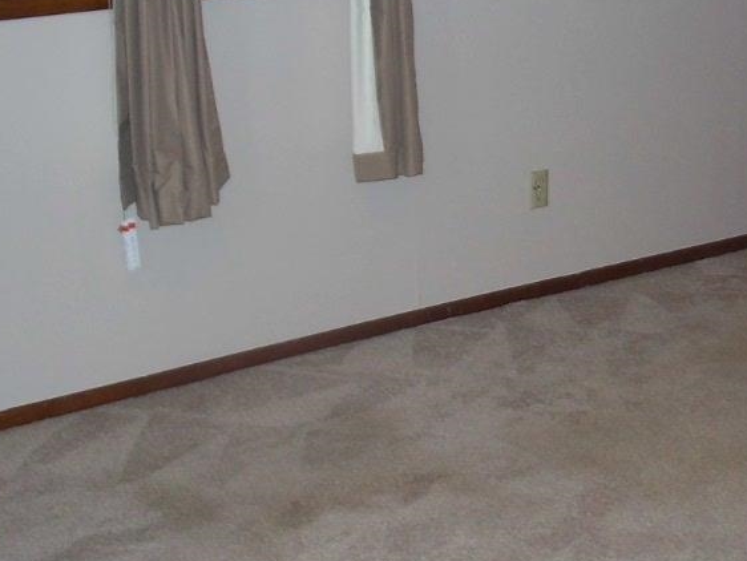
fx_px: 1706
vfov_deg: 18.7
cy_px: 315
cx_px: 649
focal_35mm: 79
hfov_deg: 24.1
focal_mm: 7.8
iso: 200
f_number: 2.8
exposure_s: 1/60
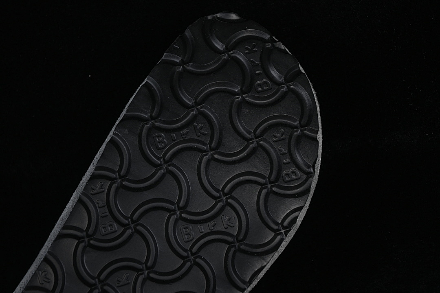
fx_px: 917
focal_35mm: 75
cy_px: 146
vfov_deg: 18.2
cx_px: 220
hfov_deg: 27.0
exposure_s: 1/60
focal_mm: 50
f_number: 6.3
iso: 160
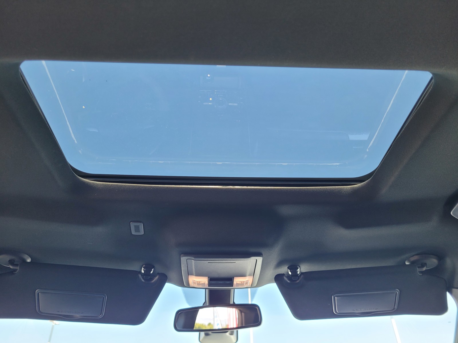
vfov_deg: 53.1
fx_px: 344
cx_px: 229
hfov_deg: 67.3
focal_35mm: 26
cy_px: 172
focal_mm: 5.4
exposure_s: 1/120
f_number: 1.8
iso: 80
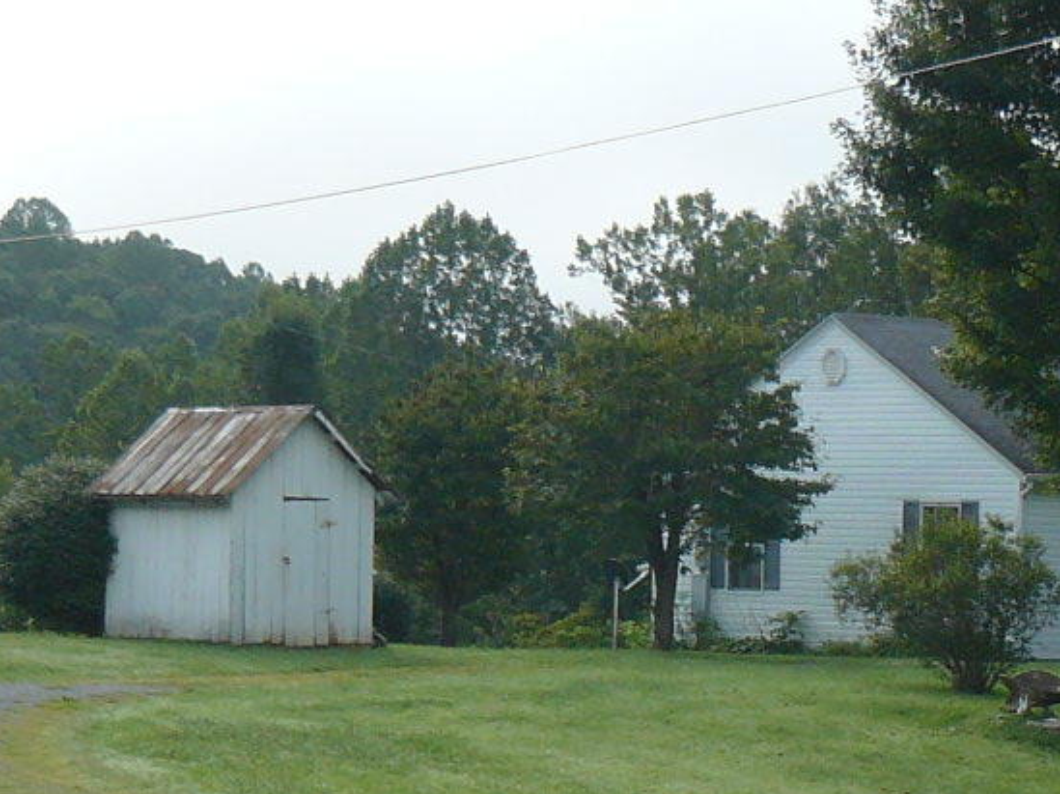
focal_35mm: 161
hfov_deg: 12.3
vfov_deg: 9.2
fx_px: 4927
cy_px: 632
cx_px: 477
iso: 100
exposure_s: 1/500
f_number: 2.8
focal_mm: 7.6
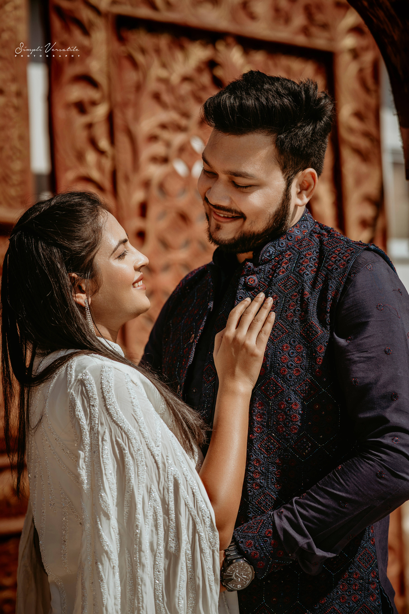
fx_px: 1448
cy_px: 307
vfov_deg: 23.9
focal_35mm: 85
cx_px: 204
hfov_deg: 16.1
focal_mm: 85
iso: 100
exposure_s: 1/2000
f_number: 2.8
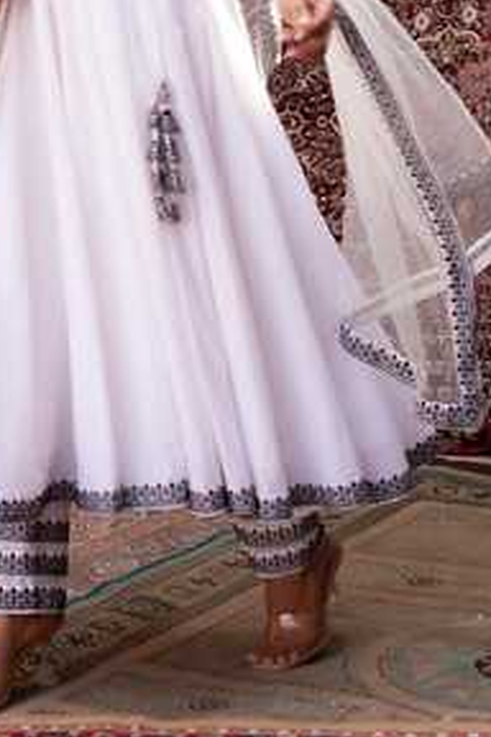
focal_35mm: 91
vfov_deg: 21.9
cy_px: 91
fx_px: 1862
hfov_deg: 15.0
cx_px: 169
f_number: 3.5
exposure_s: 1/200
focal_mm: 50
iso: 100
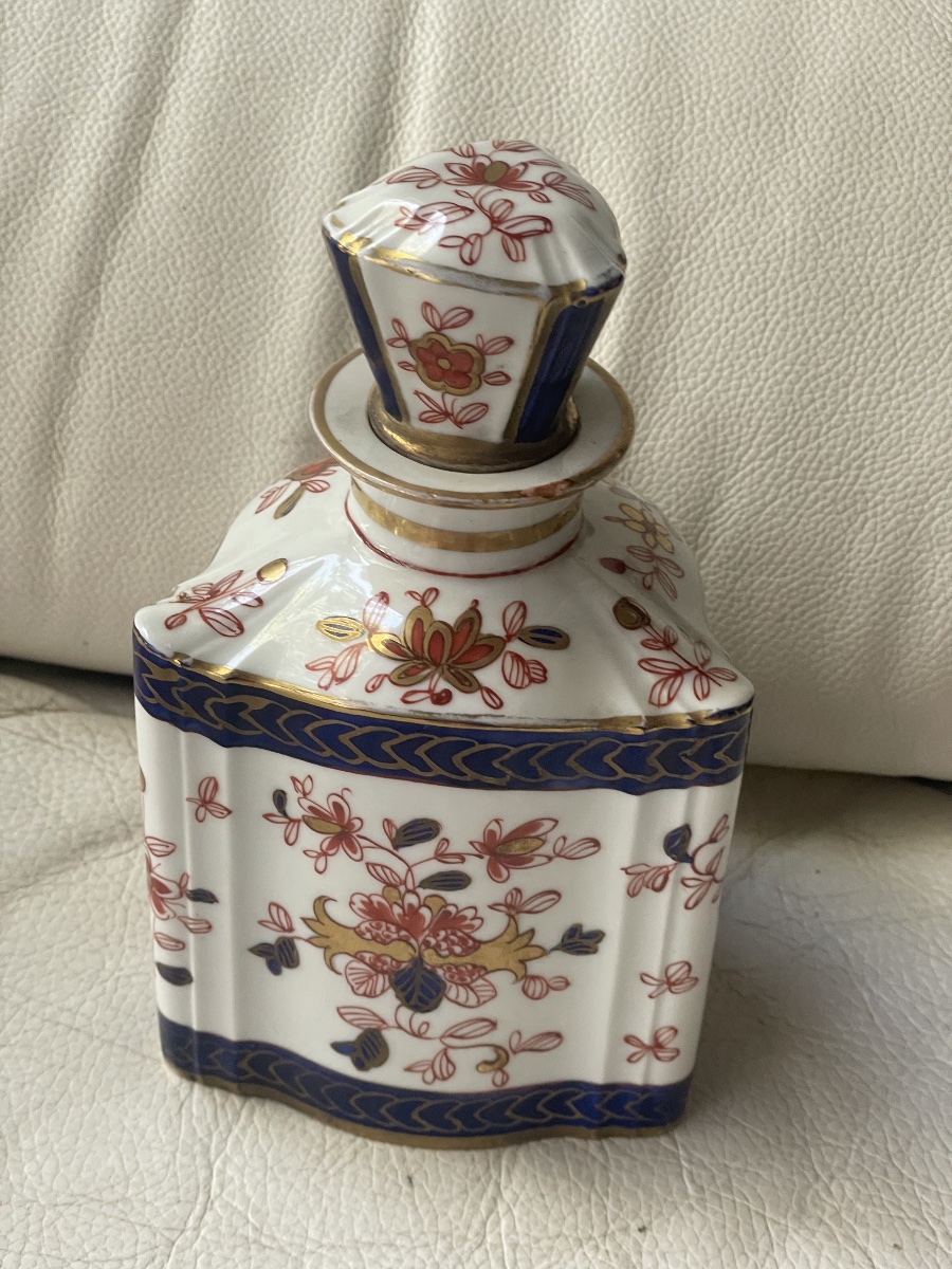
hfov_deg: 28.0
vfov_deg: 36.8
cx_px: 476
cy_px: 634
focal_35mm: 52
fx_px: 1907
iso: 160
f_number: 2
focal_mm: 6
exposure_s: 1/99
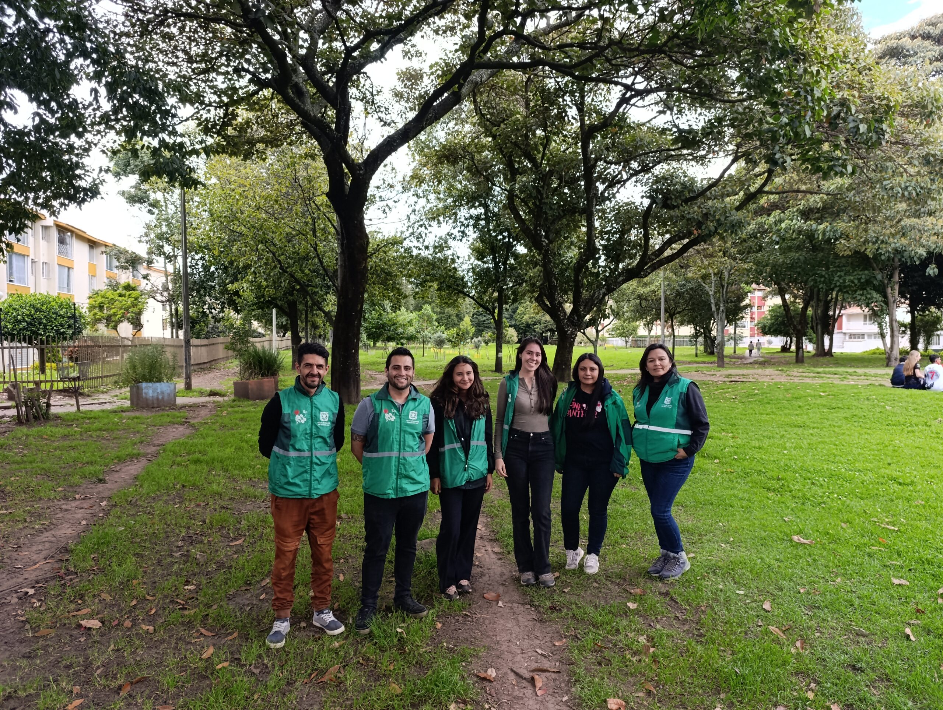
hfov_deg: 73.8
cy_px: 355
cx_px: 472
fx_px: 628
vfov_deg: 59.0
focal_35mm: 23
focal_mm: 6.14
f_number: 1.6
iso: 80
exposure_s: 1/120
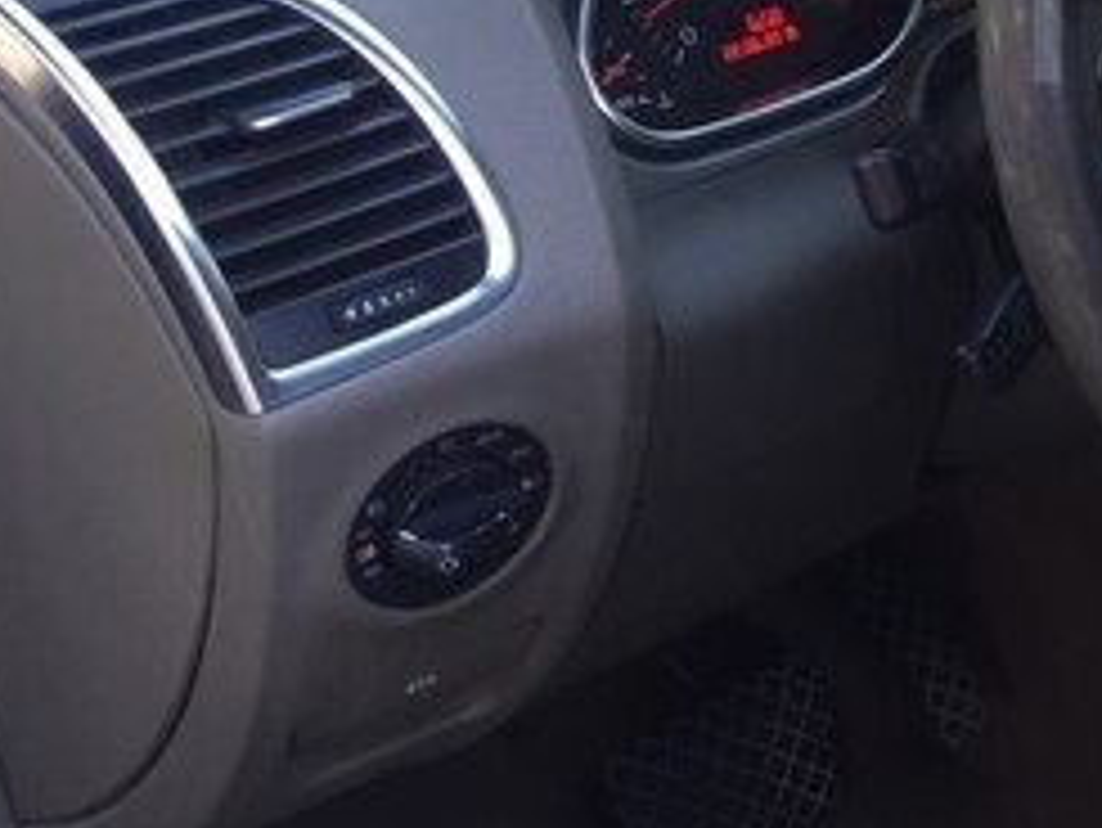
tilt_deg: -16.9
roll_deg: -0.2
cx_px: 1457
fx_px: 2484
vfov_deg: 18.5
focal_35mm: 78
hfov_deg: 22.3
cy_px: 16
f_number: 2.2
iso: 32
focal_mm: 4.15
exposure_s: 1/50
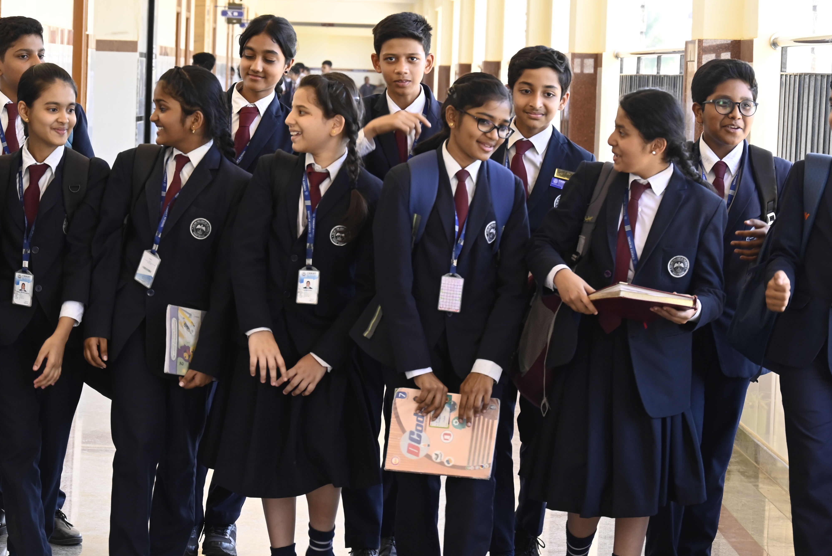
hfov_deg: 16.5
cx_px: 384
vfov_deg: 11.1
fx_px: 2867
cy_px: 260
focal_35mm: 124
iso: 1000
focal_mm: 82
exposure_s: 1/160
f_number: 6.3
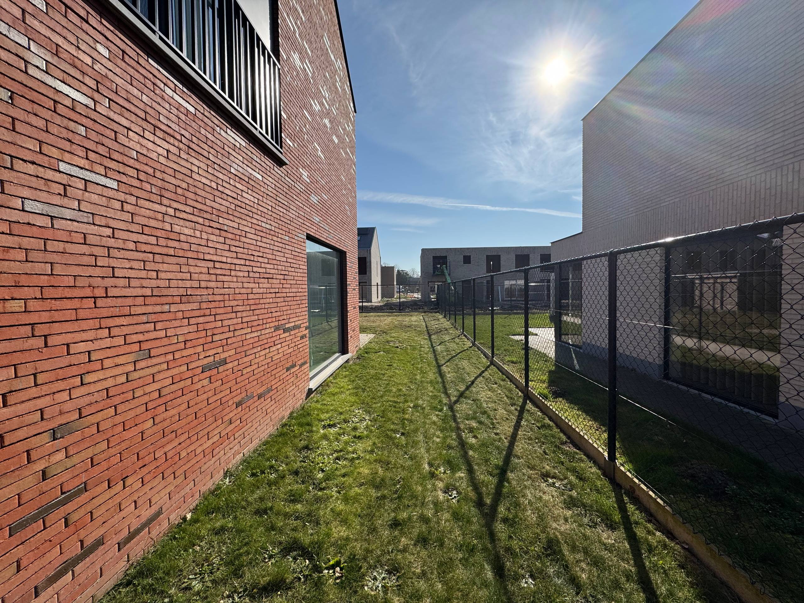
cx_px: 402
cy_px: 302
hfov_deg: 102.1
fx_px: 325
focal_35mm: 14
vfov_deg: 85.7
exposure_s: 1/3390
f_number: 2.2
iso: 50
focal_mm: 2.22
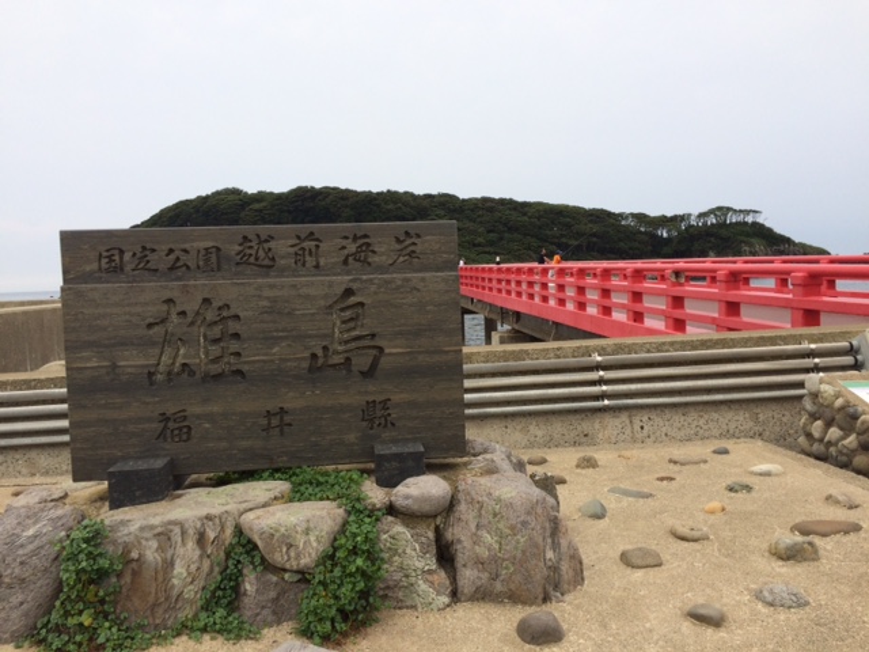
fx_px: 728
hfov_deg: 61.7
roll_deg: +1.9
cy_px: 326
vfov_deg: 48.2
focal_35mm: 29
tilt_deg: -5.7
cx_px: 434
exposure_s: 1/370
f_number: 2.2
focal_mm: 4.15
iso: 32
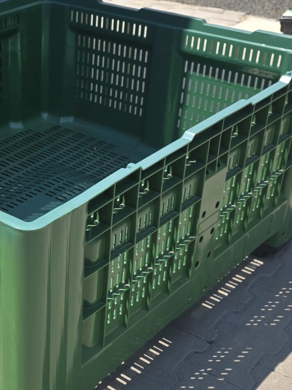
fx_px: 698
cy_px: 246
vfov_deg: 31.1
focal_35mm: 62
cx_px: 10
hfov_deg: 22.8
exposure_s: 1/3372
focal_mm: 6.3
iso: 80
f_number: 1.7
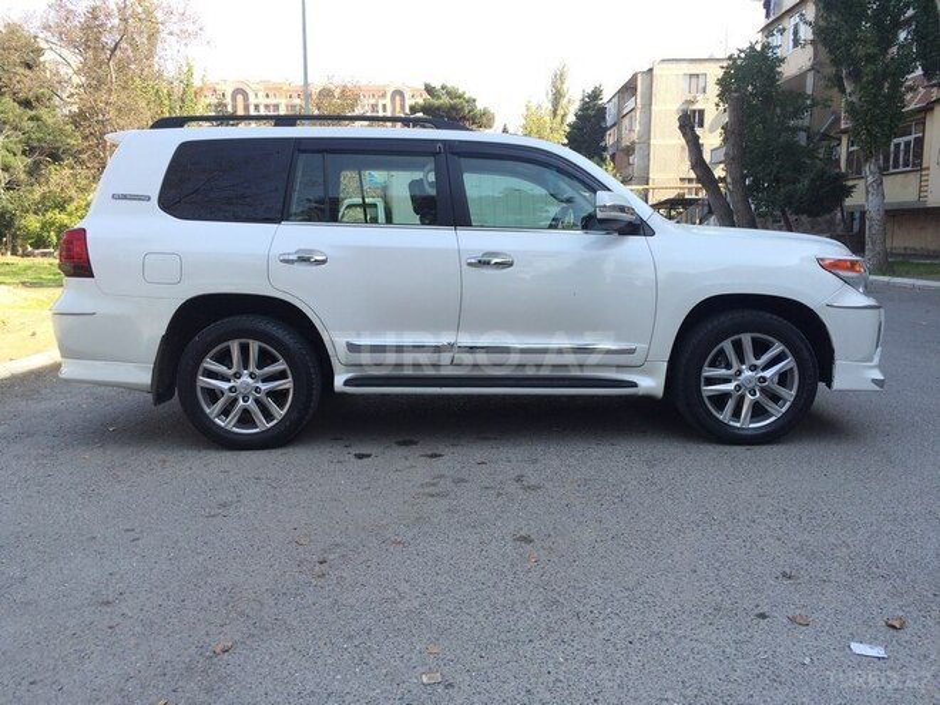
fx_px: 787
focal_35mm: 29
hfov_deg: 61.7
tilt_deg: -8.6
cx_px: 470
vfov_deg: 48.2
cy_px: 352
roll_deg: +0.6
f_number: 2.2
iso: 32
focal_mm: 4.15
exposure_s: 1/562
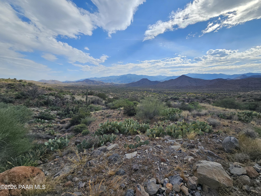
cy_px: 98
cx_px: 130
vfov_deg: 89.9
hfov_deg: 106.2
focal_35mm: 13
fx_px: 98
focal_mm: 2.2
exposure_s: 1/2866
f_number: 2.2
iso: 50
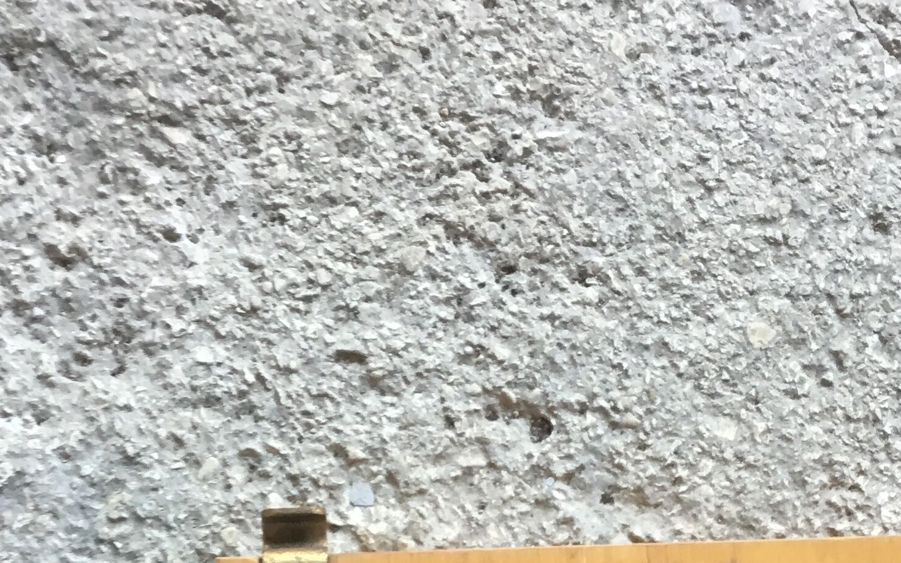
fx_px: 1792
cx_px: 527
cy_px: 733
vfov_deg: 16.8
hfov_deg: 28.2
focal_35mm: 73
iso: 64
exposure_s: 1/33
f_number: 2.4
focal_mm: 3.3
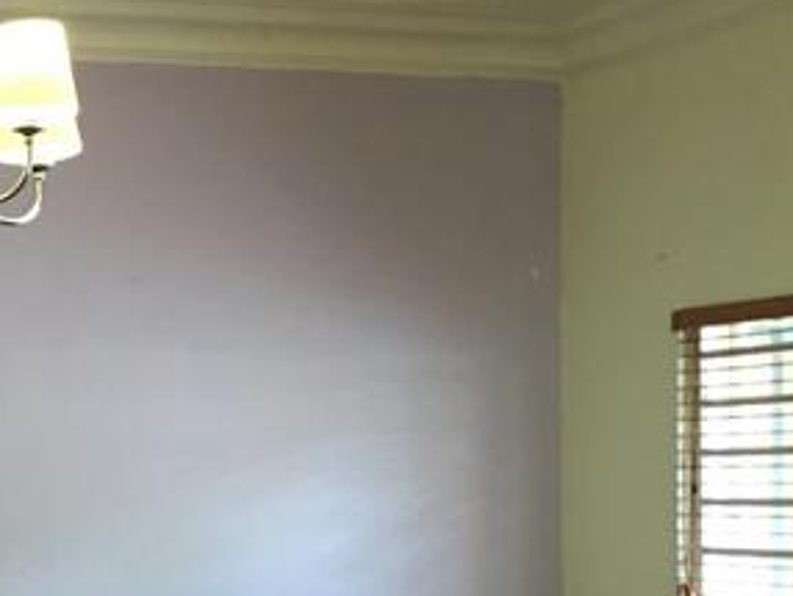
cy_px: 505
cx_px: -225
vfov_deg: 18.0
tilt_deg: +1.3
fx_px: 1857
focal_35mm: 81
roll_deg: -0.5
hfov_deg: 21.8
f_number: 2.2
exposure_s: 1/8
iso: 125
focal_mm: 4.15
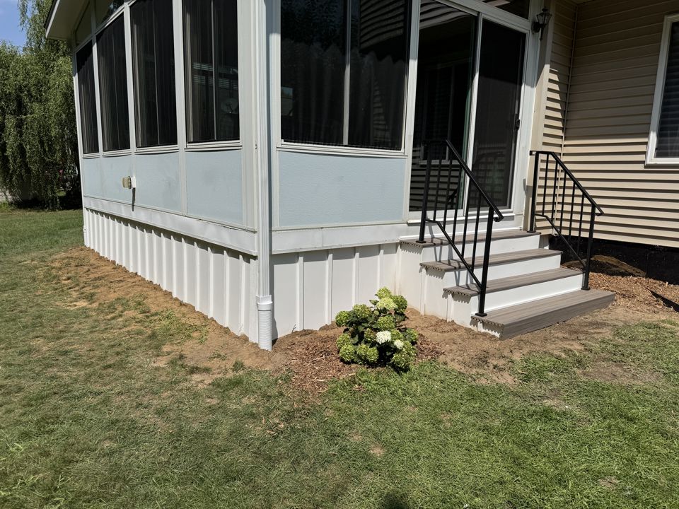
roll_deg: -0.9
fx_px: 471
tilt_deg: -9.2
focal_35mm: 24
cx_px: 340
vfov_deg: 56.8
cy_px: 254
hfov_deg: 71.6
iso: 80
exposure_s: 1/9009
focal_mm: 6.76
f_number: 1.78
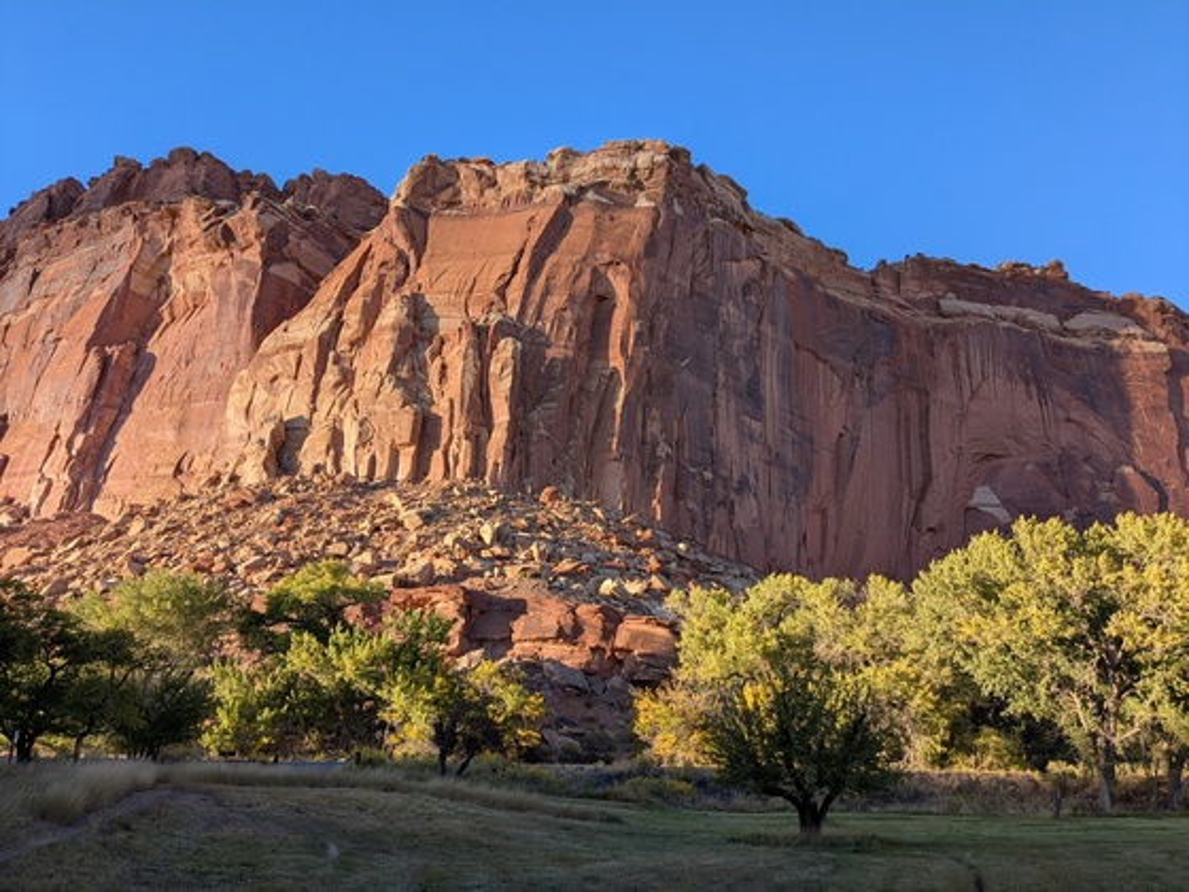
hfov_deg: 65.3
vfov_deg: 51.4
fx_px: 927
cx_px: 594
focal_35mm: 27
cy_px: 446
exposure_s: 1/935
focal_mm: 4.38
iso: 58
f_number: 1.73
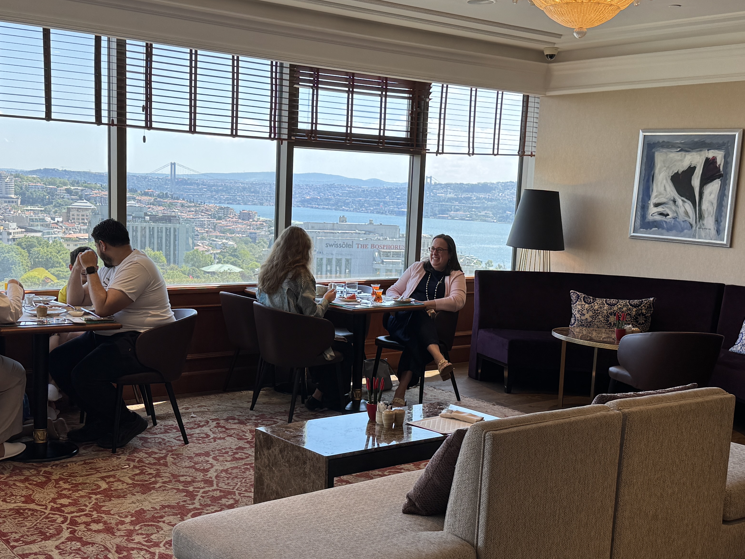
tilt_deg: -8.2
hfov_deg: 42.9
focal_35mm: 44
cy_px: 323
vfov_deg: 32.8
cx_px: 334
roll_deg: -2.4
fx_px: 947
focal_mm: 6.76
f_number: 1.78
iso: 64
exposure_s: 1/121
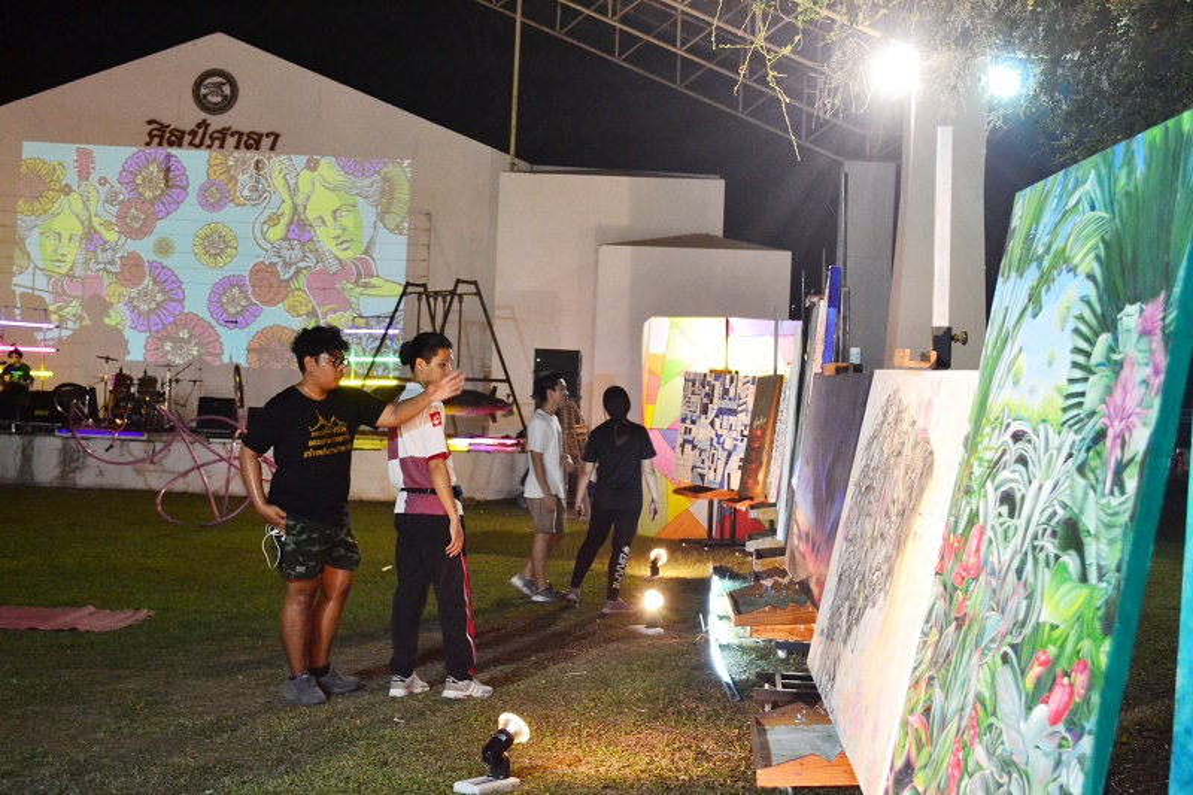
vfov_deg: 28.1
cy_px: 398
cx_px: 596
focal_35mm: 48
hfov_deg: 41.1
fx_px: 1590
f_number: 5
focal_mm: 32
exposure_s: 1/30
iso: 1600
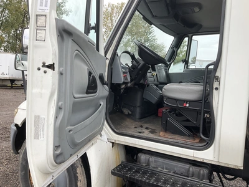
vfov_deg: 48.2
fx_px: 209
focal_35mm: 29
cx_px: 124
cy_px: 94
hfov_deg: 61.7
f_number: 1.8
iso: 25
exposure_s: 1/324
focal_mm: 3
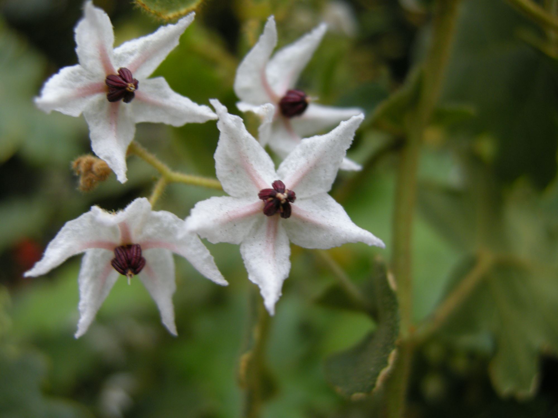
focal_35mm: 35
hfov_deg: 52.6
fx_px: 564
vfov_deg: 40.7
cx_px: 279
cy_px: 209
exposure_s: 1/53.5
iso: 89
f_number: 2.7
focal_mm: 7.5
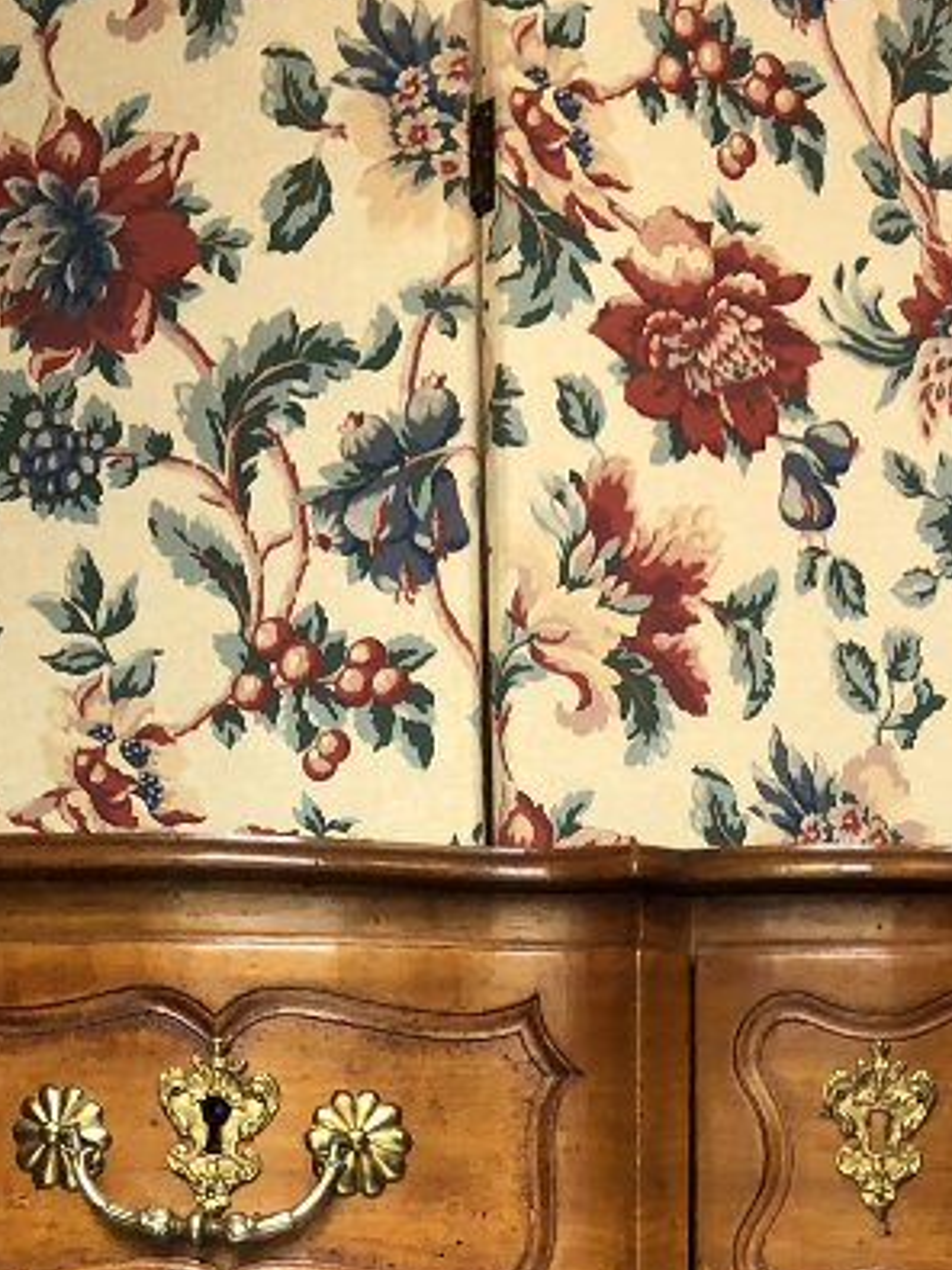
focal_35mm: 85
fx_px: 3119
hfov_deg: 17.1
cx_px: 862
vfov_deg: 21.5
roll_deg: +0.2
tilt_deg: -3.8
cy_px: 1495
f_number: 1.8
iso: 50
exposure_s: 1/17
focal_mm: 4
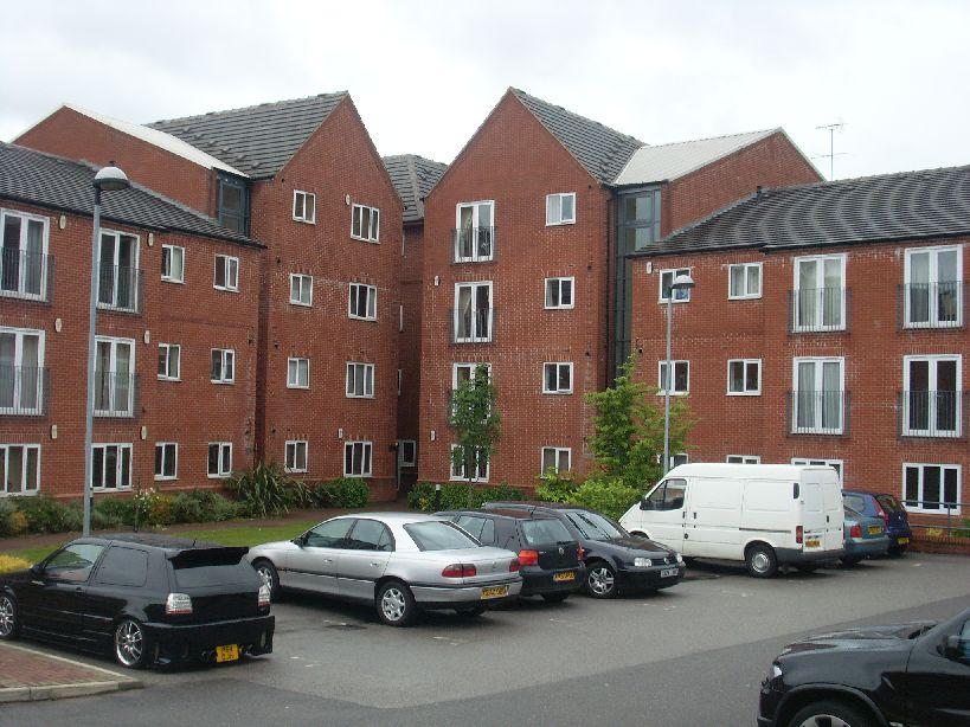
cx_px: 485
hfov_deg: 38.9
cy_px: 364
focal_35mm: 49
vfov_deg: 29.7
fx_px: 1373
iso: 80
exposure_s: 1/90
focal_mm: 8.1
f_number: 8.7
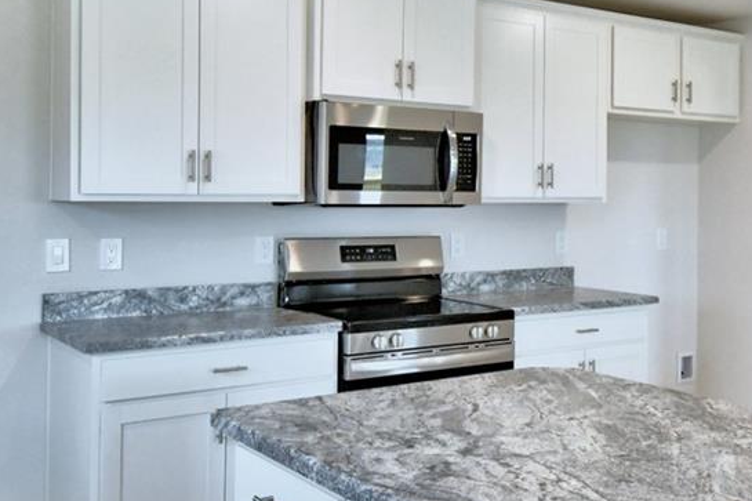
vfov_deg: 30.4
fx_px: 919
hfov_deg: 43.0
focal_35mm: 44
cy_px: 190
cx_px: 571
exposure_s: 1/125
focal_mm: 10
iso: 360
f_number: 4.5
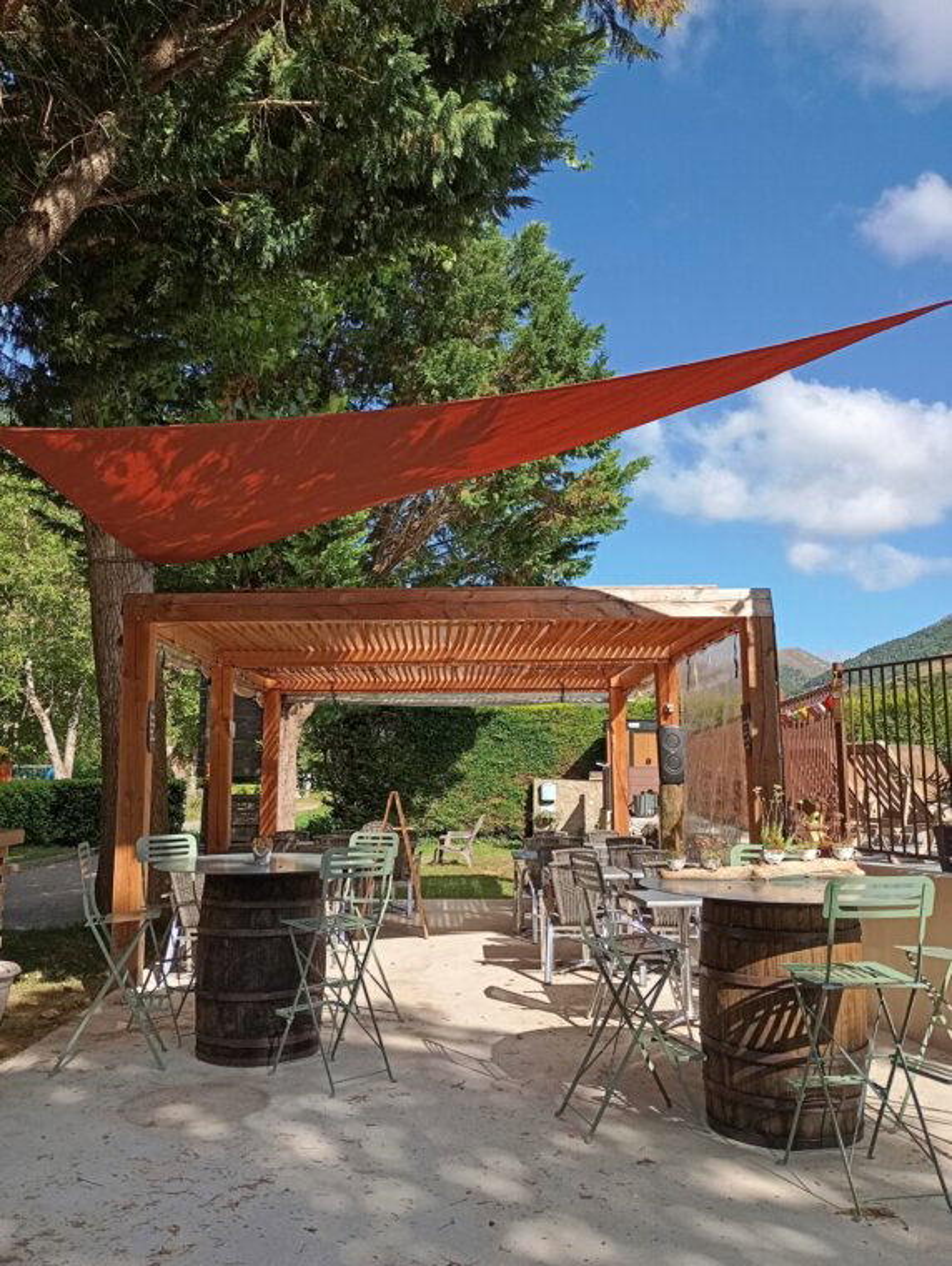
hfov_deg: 49.8
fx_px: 1024
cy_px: 633
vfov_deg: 63.4
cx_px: 476
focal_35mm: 28
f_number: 1.8
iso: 100
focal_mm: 4.27
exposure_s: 1/284
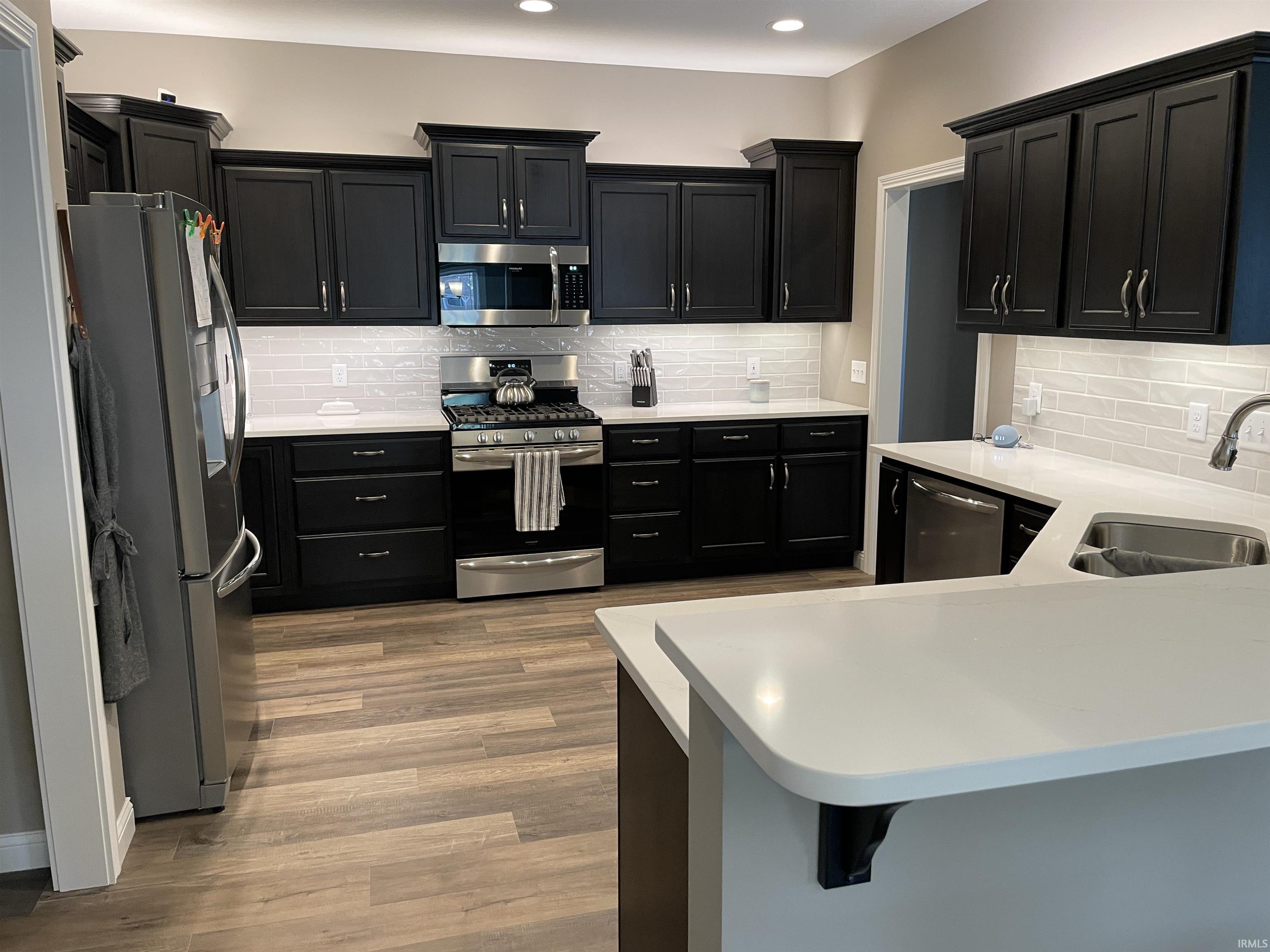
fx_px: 954
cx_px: 635
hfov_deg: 67.3
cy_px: 476
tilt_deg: -9.0
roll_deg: +0.4
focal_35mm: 26
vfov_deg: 53.1
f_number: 1.6
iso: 100
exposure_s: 1/60
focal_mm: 4.2
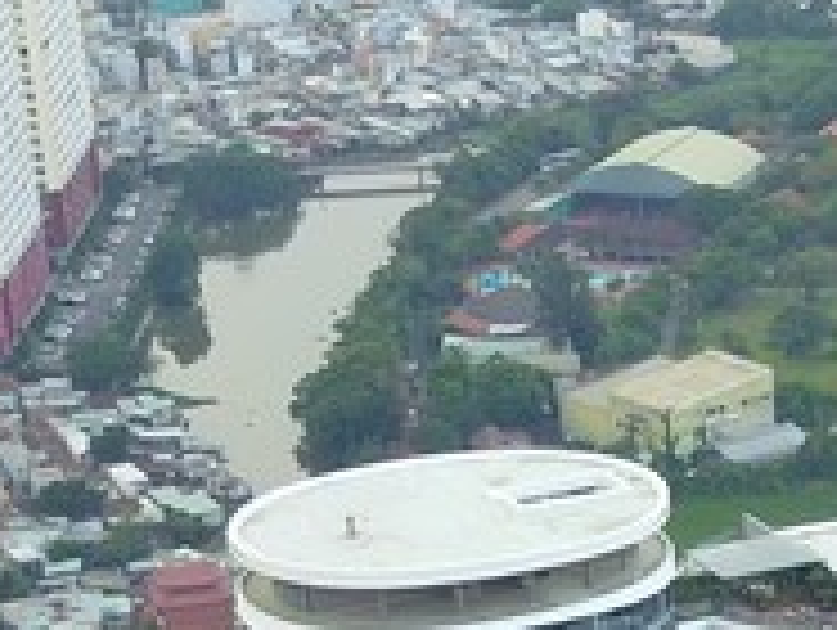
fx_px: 3462
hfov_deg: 13.2
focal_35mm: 143
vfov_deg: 10.0
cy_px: 968
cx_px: 1166
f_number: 2.2
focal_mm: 4.73
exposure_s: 1/100
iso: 124
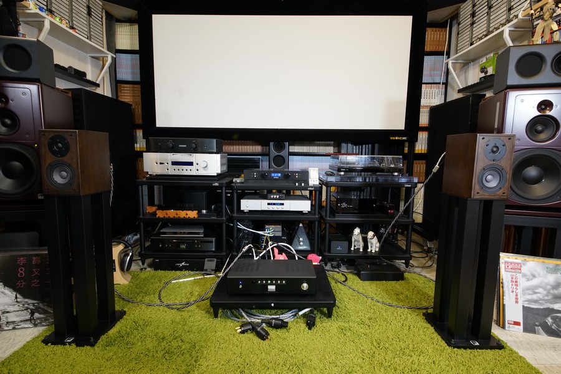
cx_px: 280
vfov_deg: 67.4
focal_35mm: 18
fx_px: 280
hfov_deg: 90.0
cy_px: 187
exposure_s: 1/13
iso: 1600
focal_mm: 18
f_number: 8
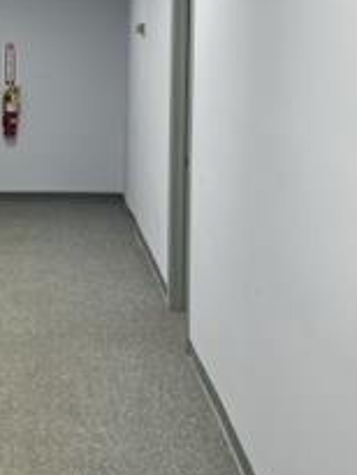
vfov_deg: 24.1
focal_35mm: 81
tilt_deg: -8.0
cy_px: 209
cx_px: 32
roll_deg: +0.5
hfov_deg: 17.9
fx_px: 1113
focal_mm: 5.7
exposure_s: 1/128
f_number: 1.5
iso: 64
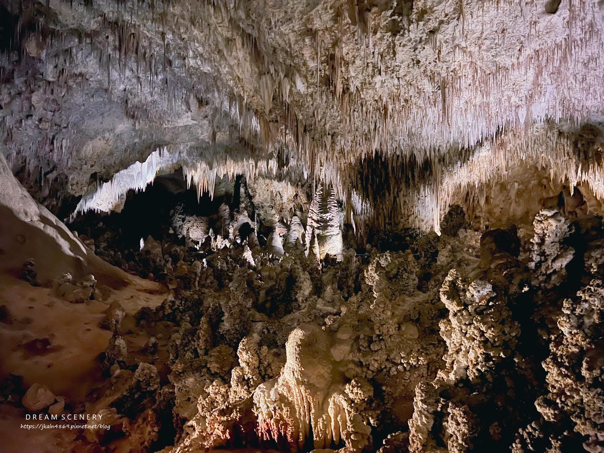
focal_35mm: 26
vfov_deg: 53.1
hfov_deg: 67.3
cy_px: 226
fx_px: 454
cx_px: 302
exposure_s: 1/9
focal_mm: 5.7
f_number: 1.5
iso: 1600
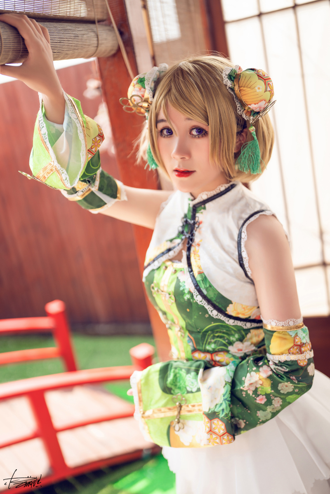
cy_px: 247
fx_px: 550
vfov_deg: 48.5
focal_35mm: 40
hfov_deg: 33.4
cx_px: 165
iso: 100
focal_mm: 40
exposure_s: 1/2000
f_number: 1.4
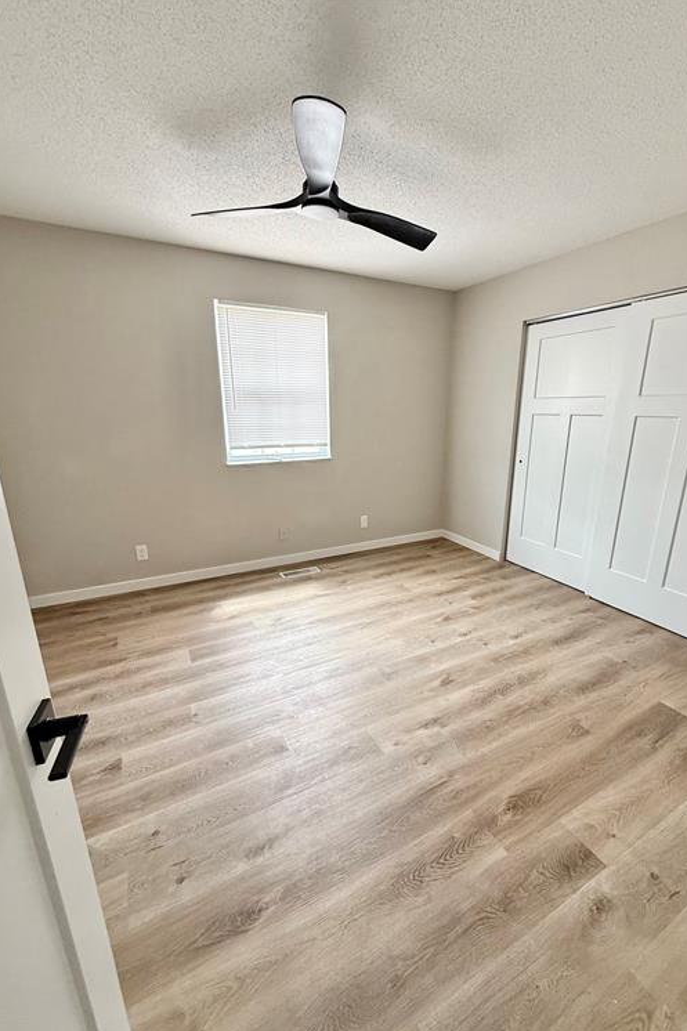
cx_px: 372
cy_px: 528
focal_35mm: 15
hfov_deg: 77.1
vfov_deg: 100.4
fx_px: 430
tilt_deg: -15.4
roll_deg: -0.9
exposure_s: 1/99
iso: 200
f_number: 2.2
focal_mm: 2.22
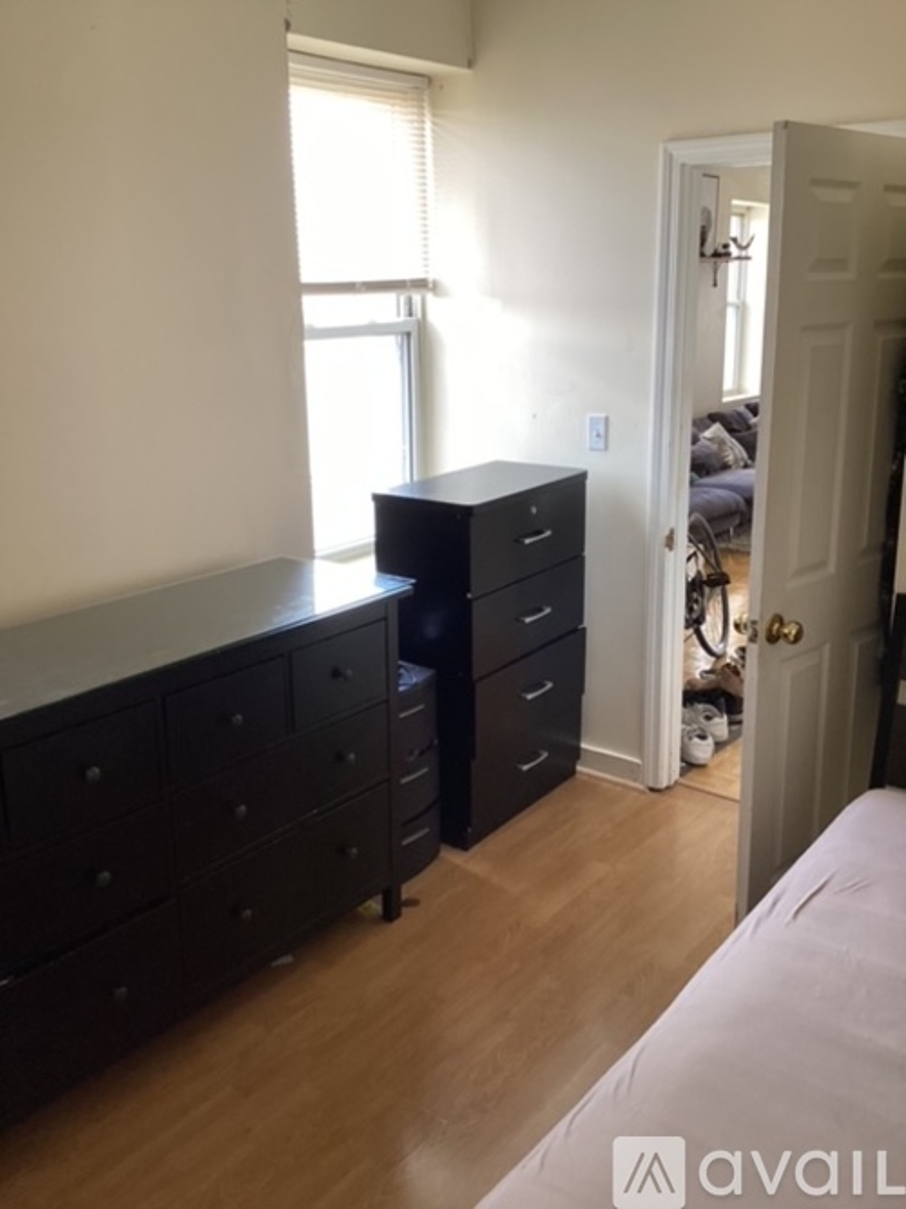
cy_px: 604
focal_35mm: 31
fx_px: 1082
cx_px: 453
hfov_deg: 45.4
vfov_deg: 58.4
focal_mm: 3.3
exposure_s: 1/50
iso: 64
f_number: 2.4
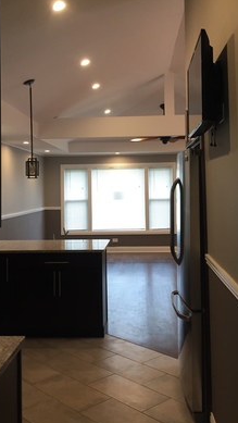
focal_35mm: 39
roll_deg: +0.5
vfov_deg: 51.2
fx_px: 437
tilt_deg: +3.6
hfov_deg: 30.4
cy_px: 169
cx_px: 110
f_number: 2.2
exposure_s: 1/30
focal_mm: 4.15
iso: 50
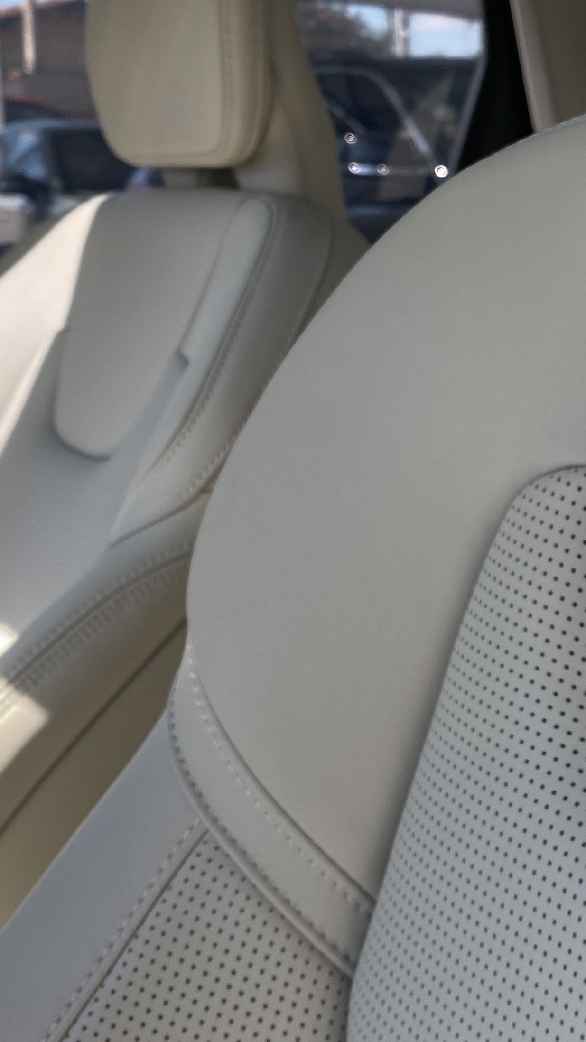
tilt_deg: -11.1
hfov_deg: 22.2
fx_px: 1437
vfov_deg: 39.8
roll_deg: +1.0
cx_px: 584
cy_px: 447
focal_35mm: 52
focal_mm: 4.25
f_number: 1.8
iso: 32
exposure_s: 1/394
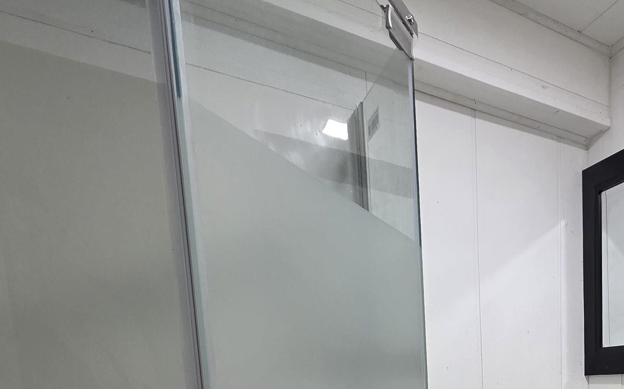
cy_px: 480
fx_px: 527
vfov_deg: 32.6
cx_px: 586
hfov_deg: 52.2
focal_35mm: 31
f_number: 1.9
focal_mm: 2.2
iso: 200
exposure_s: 1/120
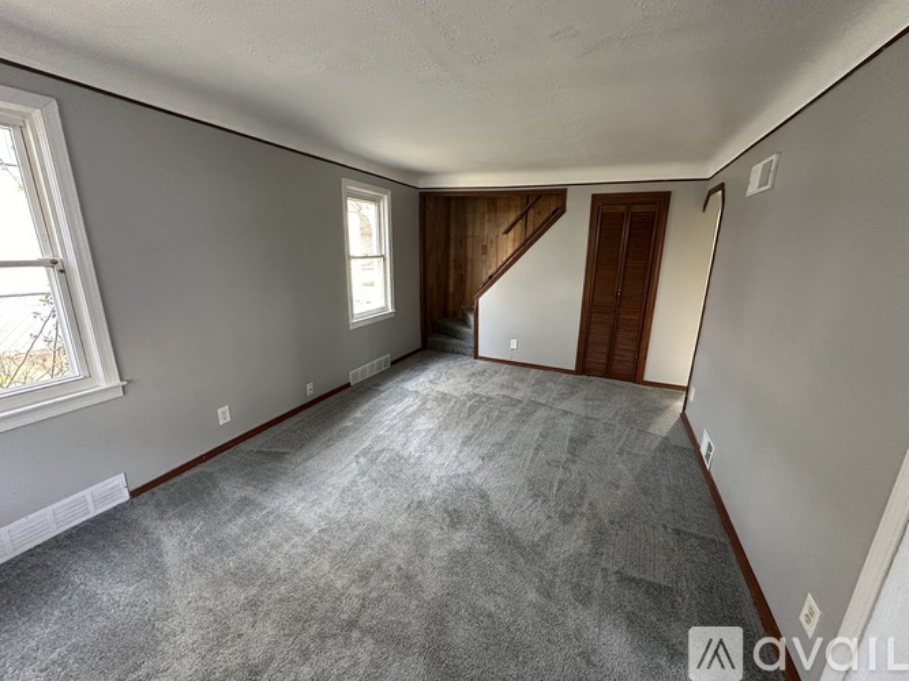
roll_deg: -0.8
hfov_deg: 102.1
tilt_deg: -14.2
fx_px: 368
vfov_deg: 85.7
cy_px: 340
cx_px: 454
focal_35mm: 14
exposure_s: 1/60
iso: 640
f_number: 2.2
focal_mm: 2.22
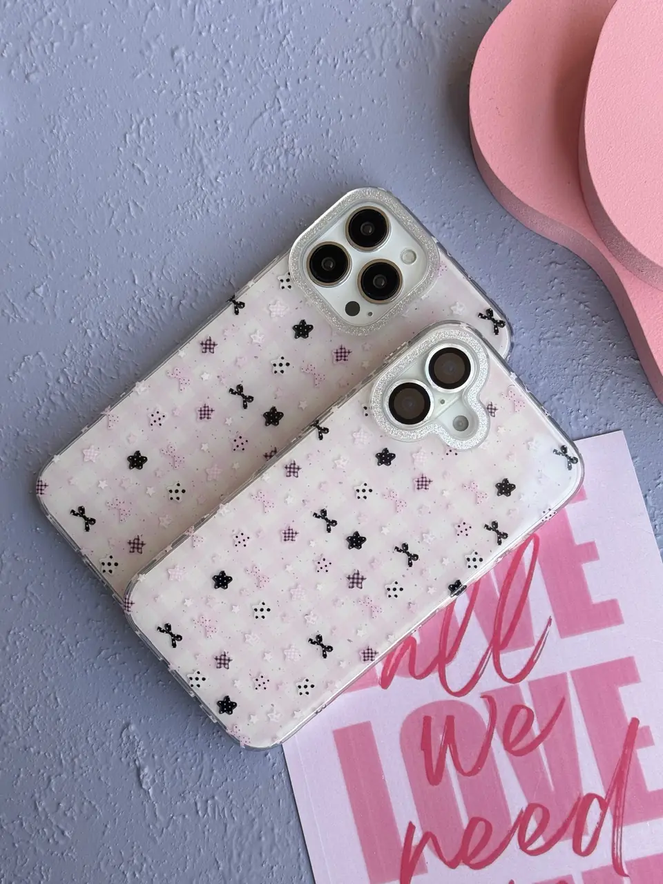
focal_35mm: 48
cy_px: 442
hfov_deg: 30.3
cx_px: 332
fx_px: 1226
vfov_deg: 39.7
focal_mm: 6.76
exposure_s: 1/675
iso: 80
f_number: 1.78
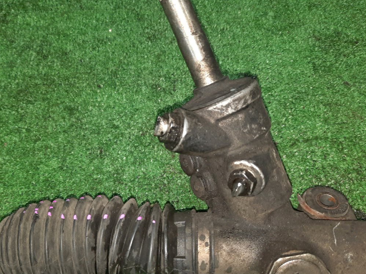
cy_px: 154
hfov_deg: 51.3
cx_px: 170
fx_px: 381
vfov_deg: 39.6
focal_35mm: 36
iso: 346
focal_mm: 4.6
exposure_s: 1/33
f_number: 2
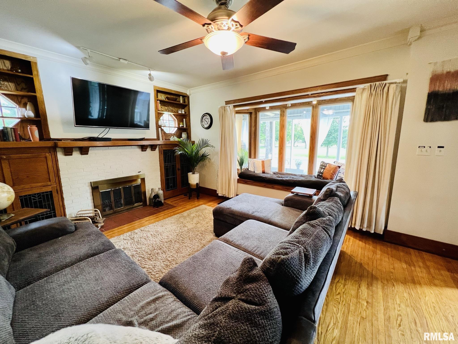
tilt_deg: -10.5
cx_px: 229
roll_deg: +0.1
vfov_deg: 89.9
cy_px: 172
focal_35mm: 13
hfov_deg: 106.2
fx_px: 172
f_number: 1.8
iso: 200
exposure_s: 1/60
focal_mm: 1.57
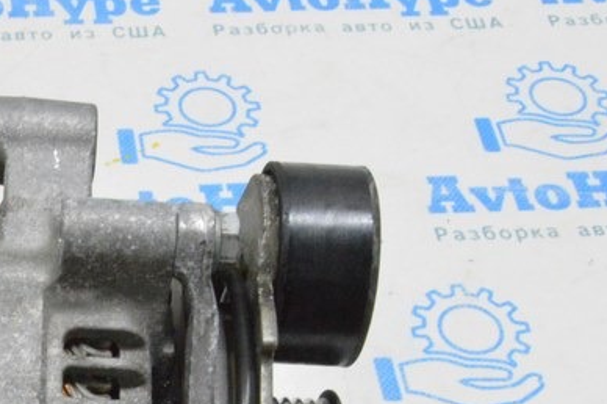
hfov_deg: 22.4
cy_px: 469
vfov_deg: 15.2
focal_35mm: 87
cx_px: -13
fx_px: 1466
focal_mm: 22
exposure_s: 1/20
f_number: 20
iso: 6400
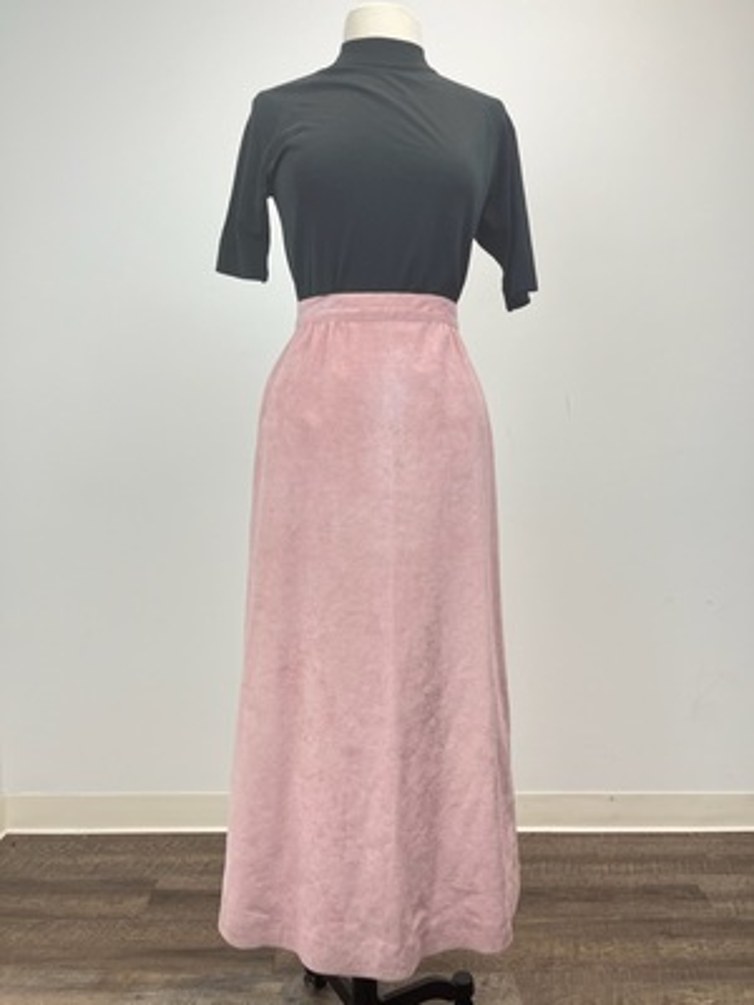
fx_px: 755
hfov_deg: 53.1
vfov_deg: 67.3
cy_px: 502
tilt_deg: -5.5
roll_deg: +0.9
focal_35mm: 26
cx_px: 377
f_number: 1.6
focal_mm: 5.1
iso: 50
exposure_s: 1/120
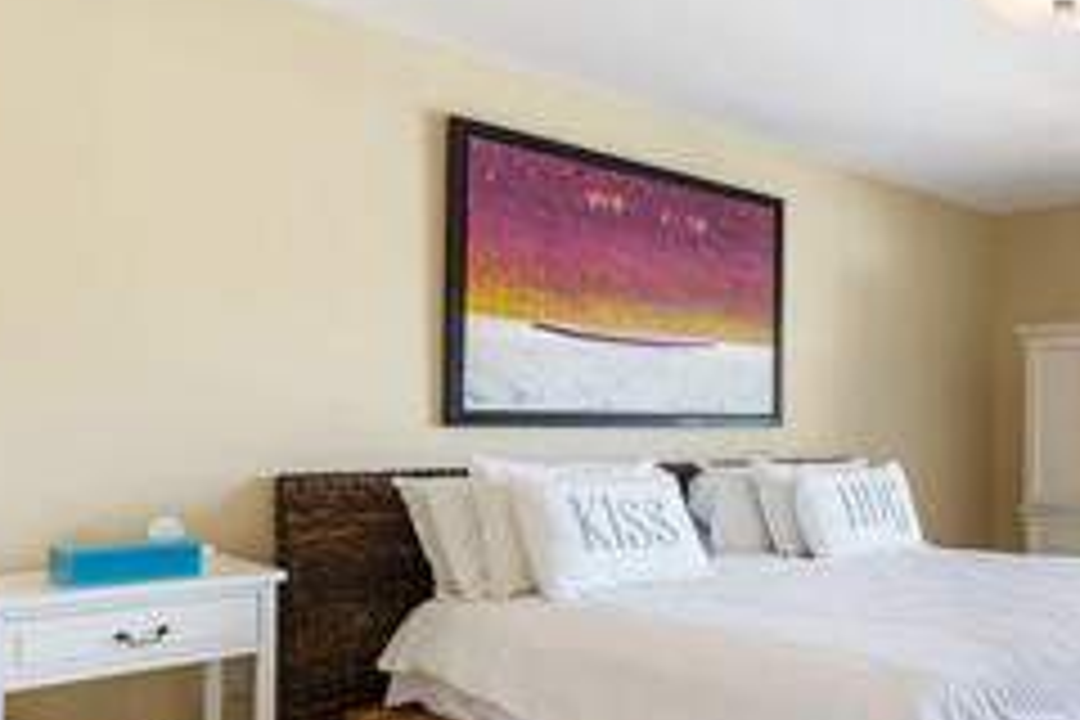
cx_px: 1012
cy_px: 432
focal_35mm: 32
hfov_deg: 50.5
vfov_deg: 40.9
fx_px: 960
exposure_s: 1/2.5
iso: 100
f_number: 11
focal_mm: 16
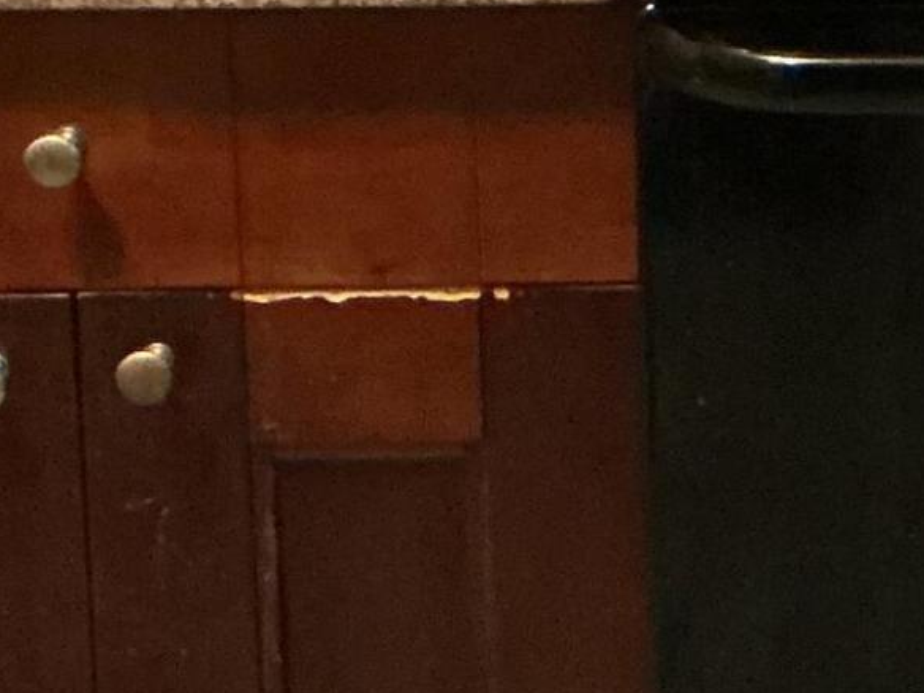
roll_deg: -1.0
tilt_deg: -8.2
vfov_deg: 9.3
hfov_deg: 12.2
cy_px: -983
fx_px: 3817
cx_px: 1857
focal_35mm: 143
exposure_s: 1/30
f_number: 1.8
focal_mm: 3
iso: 500
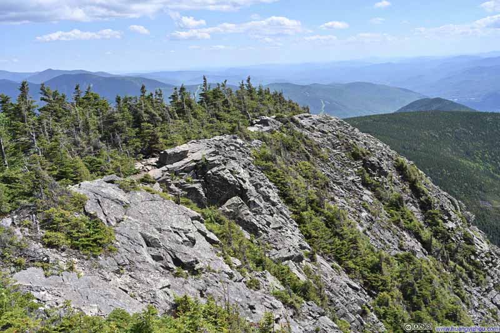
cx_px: 250
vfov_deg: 35.9
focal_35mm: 37
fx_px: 514
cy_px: 166
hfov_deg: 51.9
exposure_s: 1/500
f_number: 5
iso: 64
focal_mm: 37
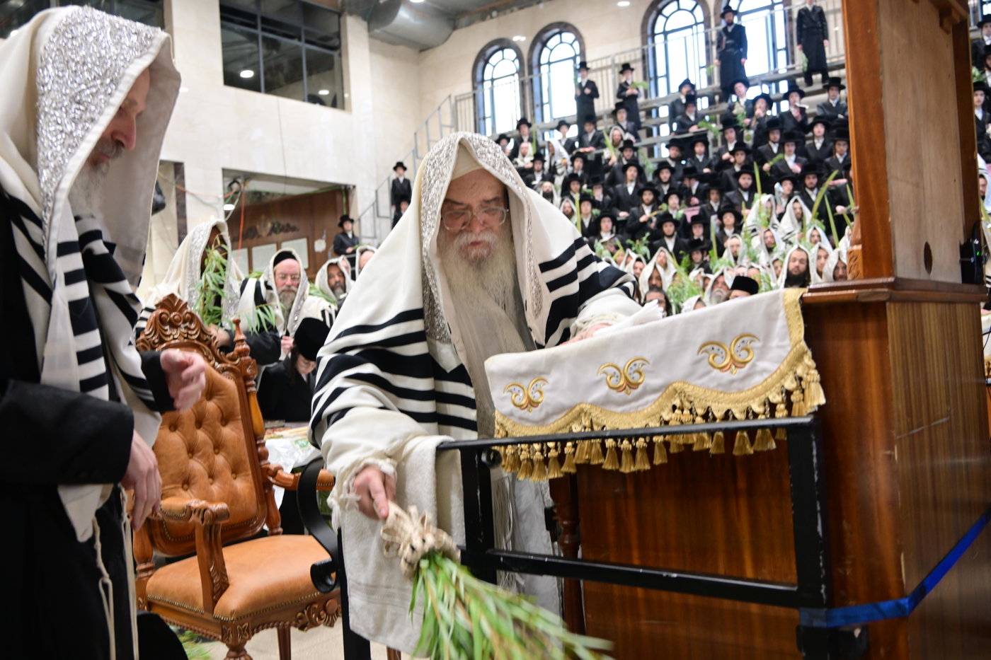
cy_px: 330
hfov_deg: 56.5
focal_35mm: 34
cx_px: 496
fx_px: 922
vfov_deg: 39.4
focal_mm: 33.5
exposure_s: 1/125
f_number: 5.6
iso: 1000
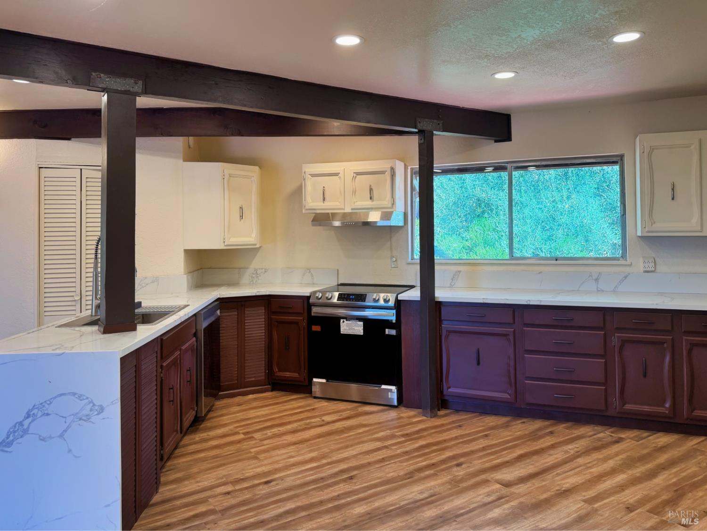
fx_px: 490
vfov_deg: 56.8
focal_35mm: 24
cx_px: 354
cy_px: 266
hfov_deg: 71.6
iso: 125
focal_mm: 6.76
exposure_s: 1/150
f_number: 1.78
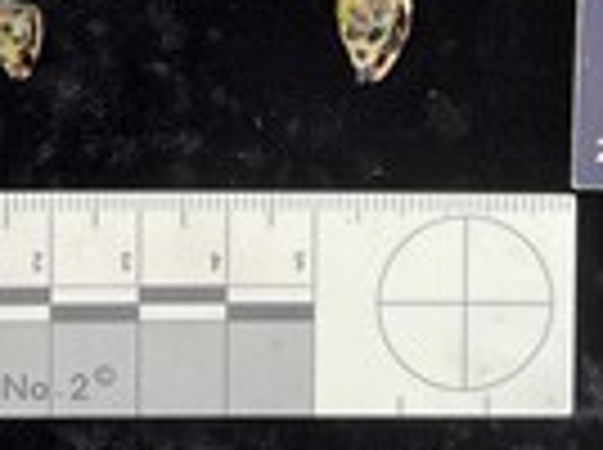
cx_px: 284
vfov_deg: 18.6
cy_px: -47
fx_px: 1322
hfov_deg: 25.7
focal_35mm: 76
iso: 40
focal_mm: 3
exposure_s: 1/60
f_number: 1.8
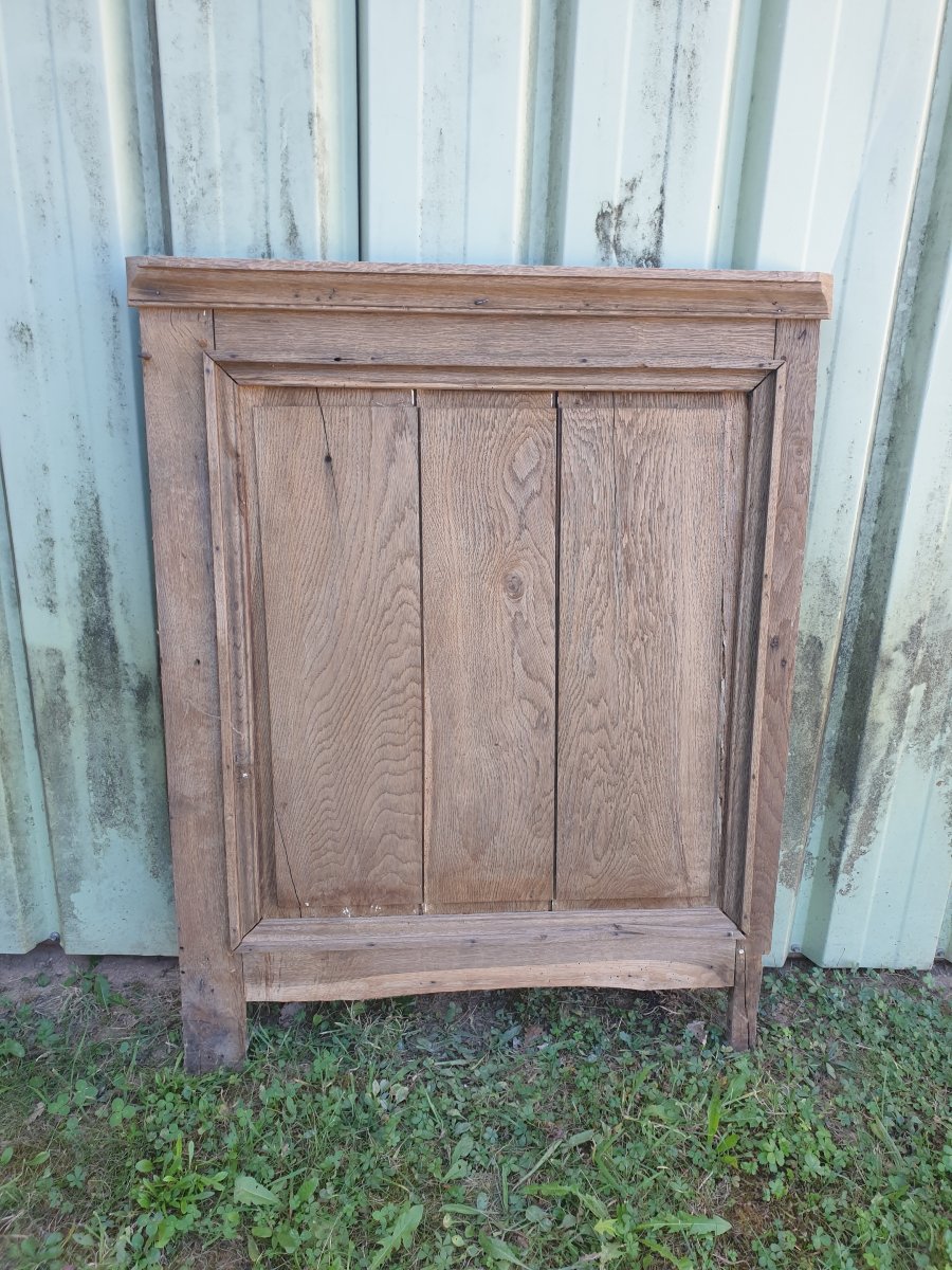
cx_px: 476
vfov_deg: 67.3
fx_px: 953
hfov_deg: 53.1
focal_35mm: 26
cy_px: 635
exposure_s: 1/100
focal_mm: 4.3
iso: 64
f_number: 2.4
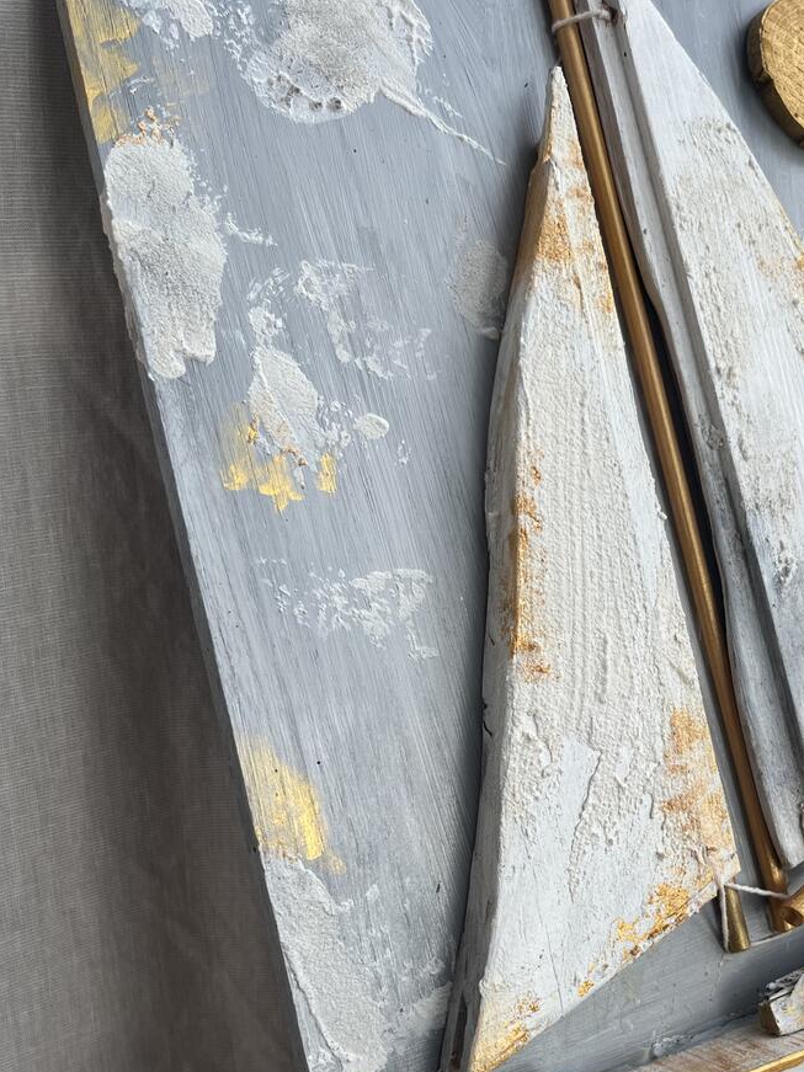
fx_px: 1332
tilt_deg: -22.4
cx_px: 598
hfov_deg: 33.0
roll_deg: +2.1
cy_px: 726
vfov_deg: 43.2
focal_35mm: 43
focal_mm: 5.1
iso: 50
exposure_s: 1/407
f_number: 1.6
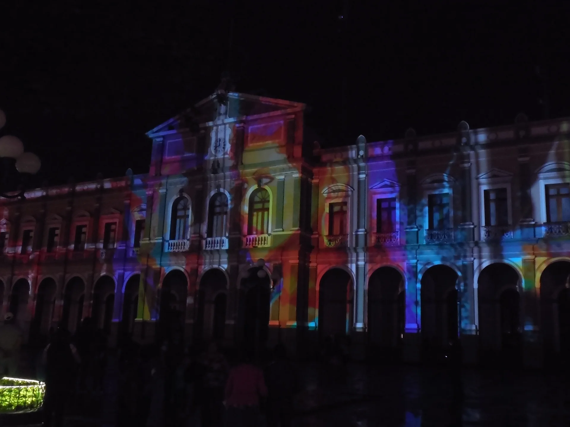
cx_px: 285
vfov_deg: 37.7
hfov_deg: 49.0
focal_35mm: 38
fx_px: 626
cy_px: 214
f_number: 4.2
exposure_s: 1/4
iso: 800
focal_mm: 6.8
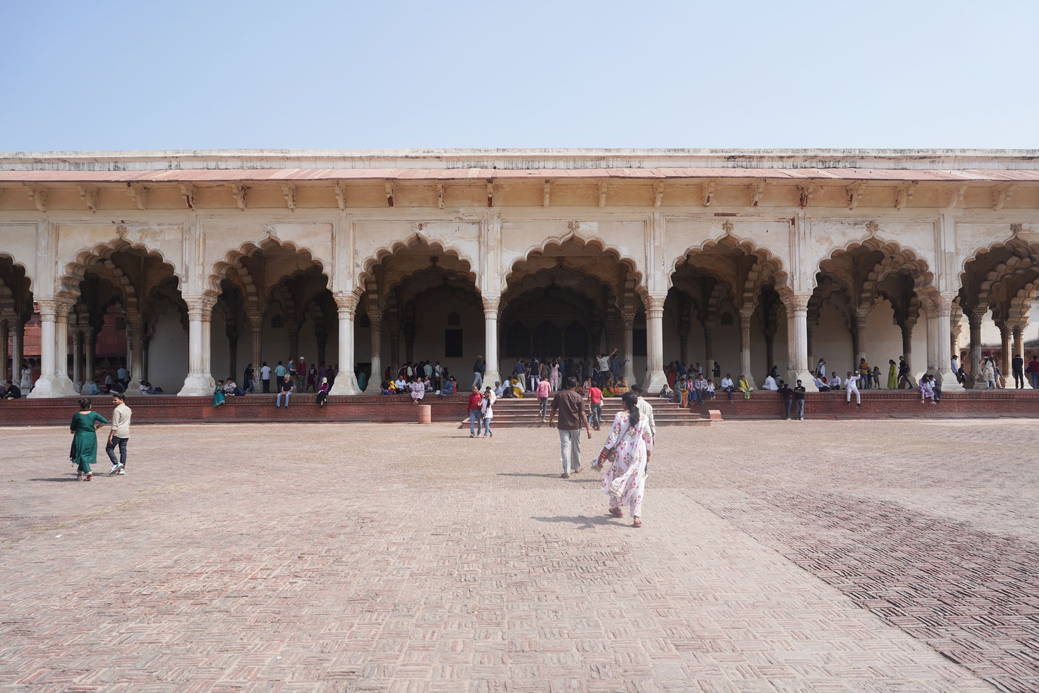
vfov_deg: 53.1
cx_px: 520
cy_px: 346
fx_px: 693
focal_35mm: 24
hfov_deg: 73.7
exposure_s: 1/100
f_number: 13
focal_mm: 24
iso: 100
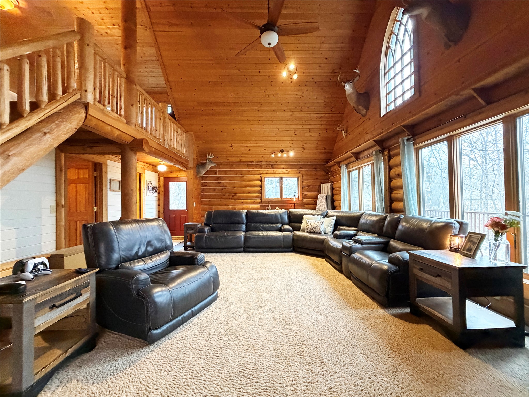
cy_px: 198
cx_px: 264
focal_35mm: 14
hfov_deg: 102.1
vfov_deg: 85.7
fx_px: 214
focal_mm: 2.22
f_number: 2.2
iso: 800
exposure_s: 1/60
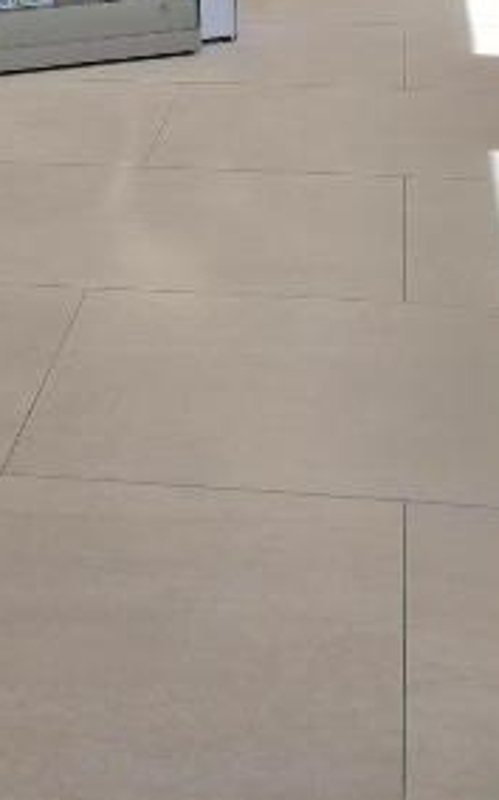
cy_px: -262
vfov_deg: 26.1
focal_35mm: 66
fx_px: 1439
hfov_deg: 19.7
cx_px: 217
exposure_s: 1/336
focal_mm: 5.4
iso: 25
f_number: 1.8
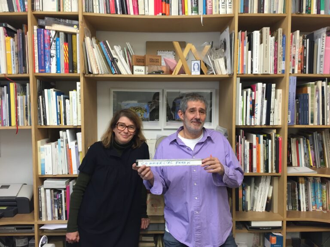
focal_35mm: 29
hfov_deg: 61.7
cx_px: 165
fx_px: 276
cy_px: 124
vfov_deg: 48.2
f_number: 2.2
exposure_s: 1/33
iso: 100
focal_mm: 4.15
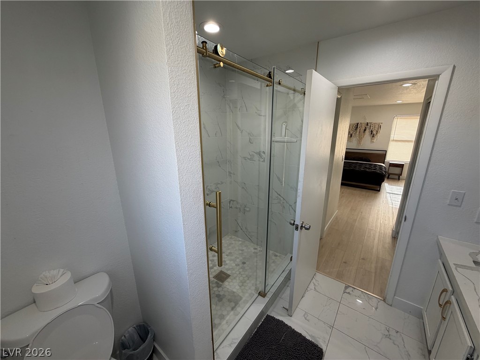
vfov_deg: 85.7
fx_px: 194
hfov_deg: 102.1
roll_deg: -0.1
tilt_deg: -14.6
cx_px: 240
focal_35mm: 14
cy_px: 180
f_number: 2.2
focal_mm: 2.22
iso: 160
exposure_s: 1/121
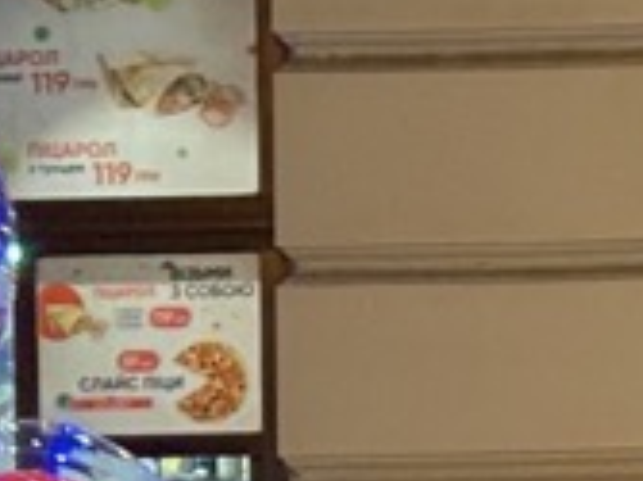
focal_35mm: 373
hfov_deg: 5.3
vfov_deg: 3.9
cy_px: 881
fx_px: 6924
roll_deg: +0.5
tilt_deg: -2.2
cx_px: 223
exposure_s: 1/20
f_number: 1.6
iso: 400
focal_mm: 5.96
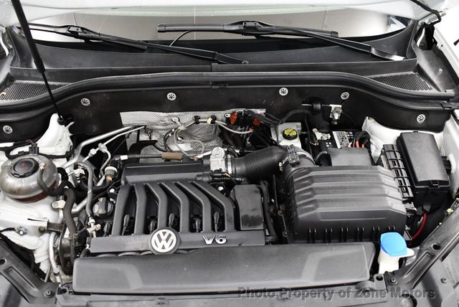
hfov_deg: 53.1
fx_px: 459
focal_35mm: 36
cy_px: 154
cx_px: 230
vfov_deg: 36.9
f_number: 3.5
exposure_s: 1/100
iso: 3200
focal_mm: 18
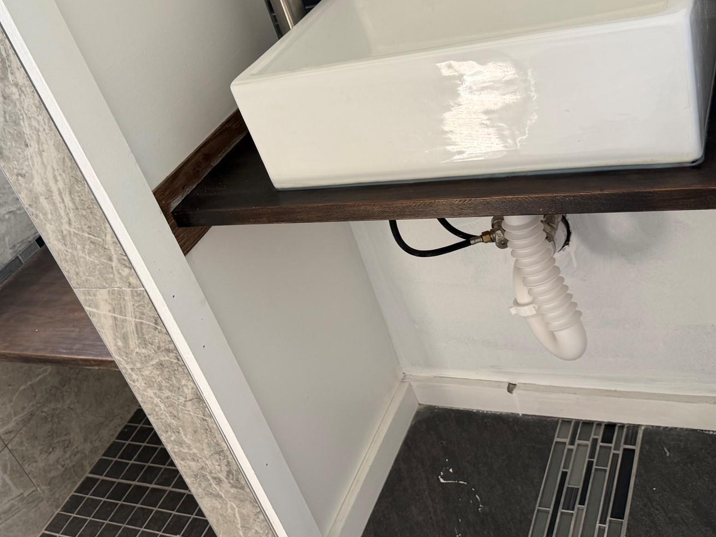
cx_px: 324
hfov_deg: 48.9
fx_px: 786
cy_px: 212
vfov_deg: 37.6
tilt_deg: -28.2
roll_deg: +21.4
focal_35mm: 38
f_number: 1.78
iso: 200
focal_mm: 6.76
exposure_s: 1/121
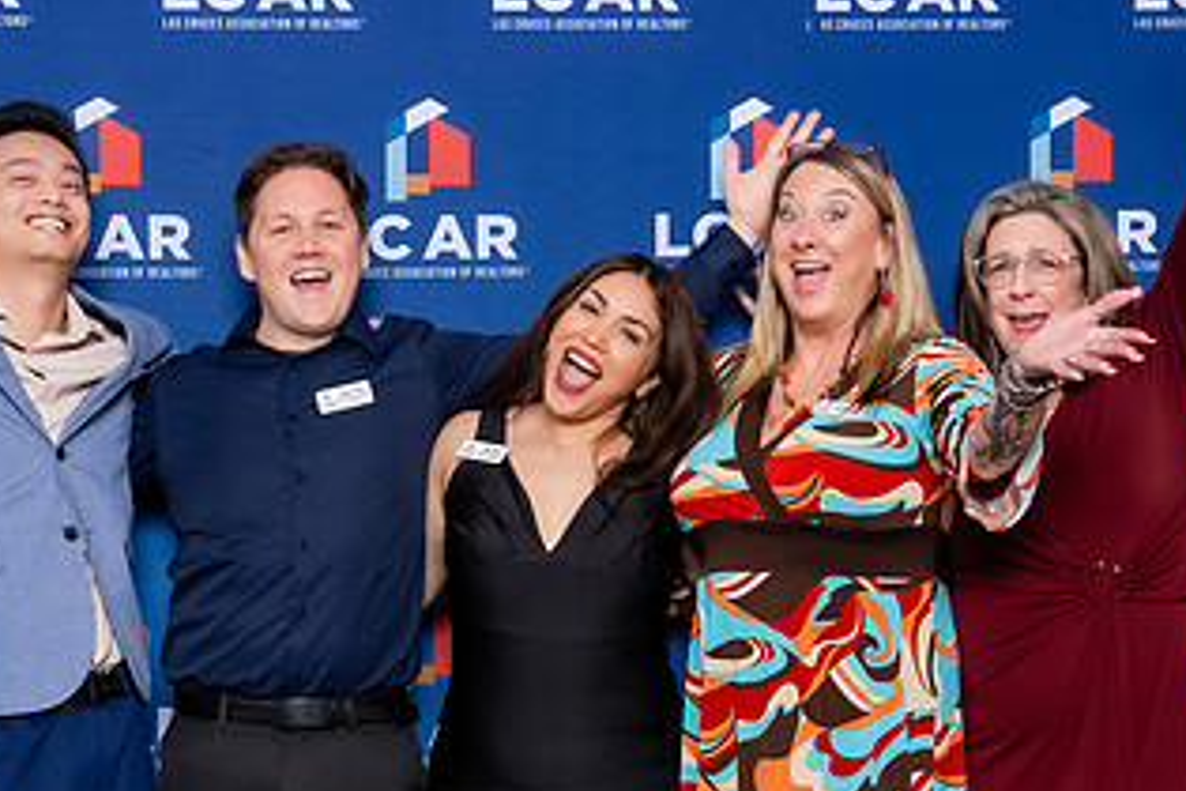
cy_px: 583
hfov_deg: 23.6
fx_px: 2833
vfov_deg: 15.8
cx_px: 557
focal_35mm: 86
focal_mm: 33
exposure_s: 1/200
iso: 500
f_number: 5.6
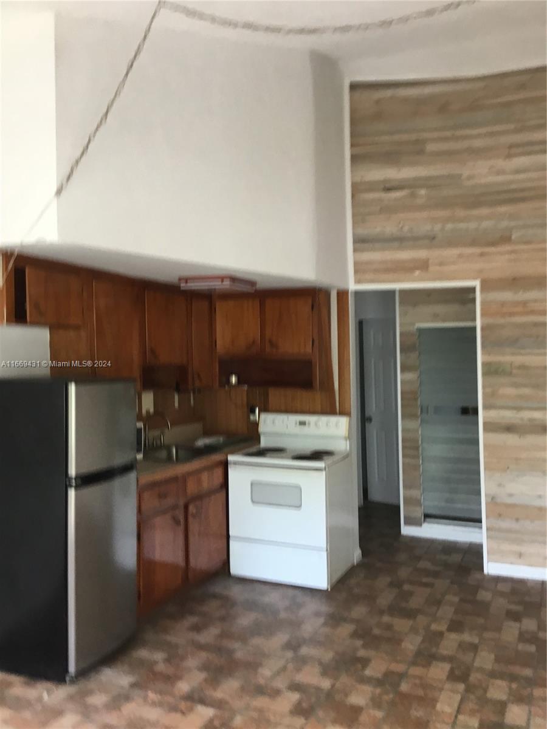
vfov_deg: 58.4
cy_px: 364
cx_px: 274
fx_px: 653
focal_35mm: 31
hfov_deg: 45.4
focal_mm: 3.3
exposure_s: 1/30
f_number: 2.4
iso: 64
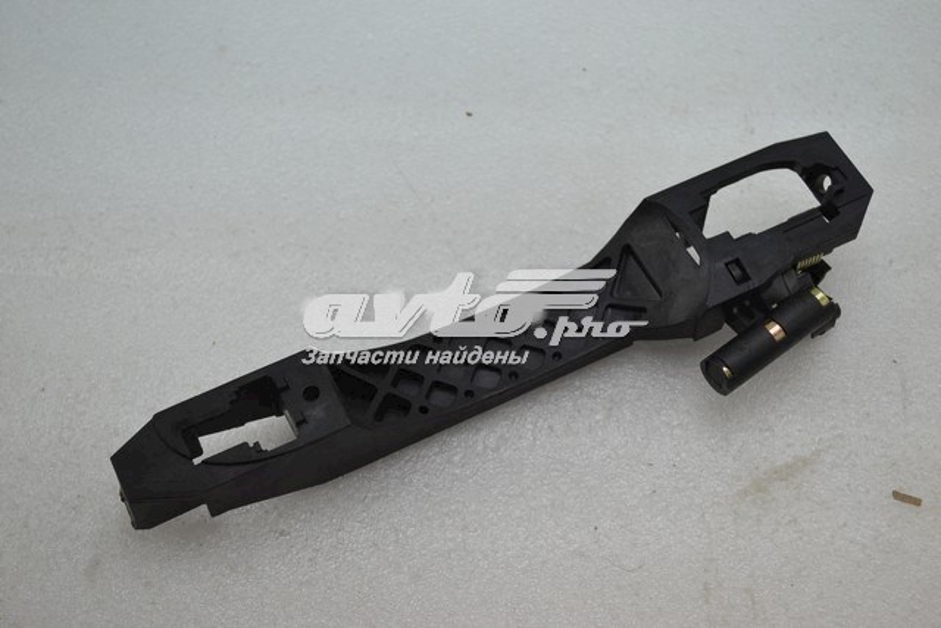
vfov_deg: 25.1
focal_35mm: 54
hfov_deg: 36.9
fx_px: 1412
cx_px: 470
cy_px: 314
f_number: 5.6
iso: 400
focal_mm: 36
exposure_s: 1/125
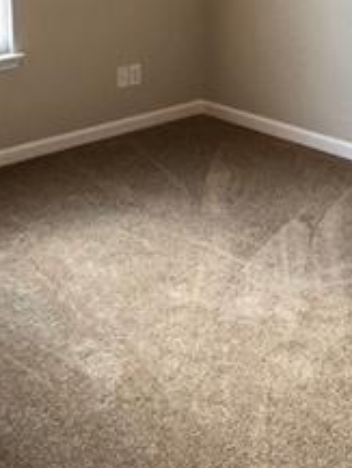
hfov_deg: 23.6
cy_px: 67
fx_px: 840
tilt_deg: -13.6
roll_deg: +1.1
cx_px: 125
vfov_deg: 30.1
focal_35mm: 62
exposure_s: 1/17
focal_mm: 3.99
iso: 40
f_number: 1.8
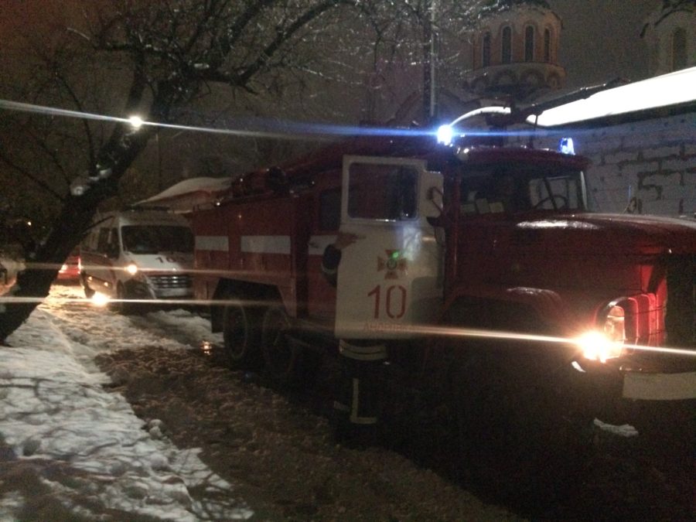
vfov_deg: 48.2
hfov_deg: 61.7
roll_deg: +0.3
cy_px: 261
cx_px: 348
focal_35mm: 29
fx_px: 583
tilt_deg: -1.7
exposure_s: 1/17
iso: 1000
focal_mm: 4.15
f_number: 2.2
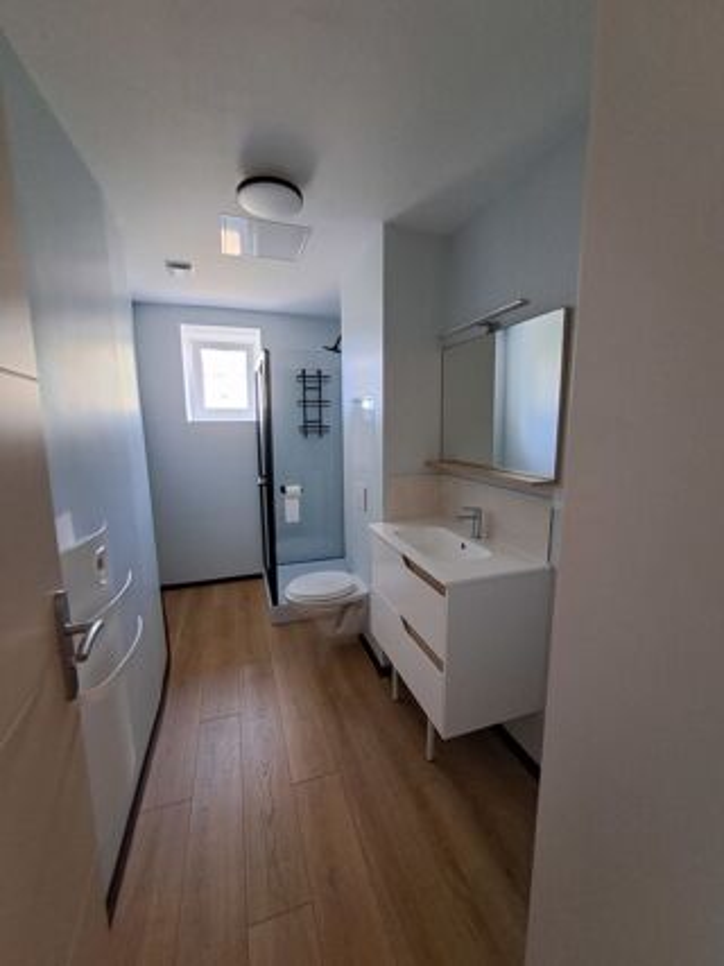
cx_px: 362
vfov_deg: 106.2
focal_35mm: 13
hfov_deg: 89.9
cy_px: 483
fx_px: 363
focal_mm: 1.42
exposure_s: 1/50
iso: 250
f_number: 2.2
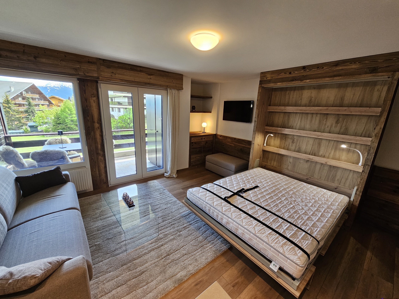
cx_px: 200
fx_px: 150
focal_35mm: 13
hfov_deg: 106.2
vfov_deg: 89.9
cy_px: 150
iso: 125
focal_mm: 2.2
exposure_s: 1/70.8
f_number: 2.2
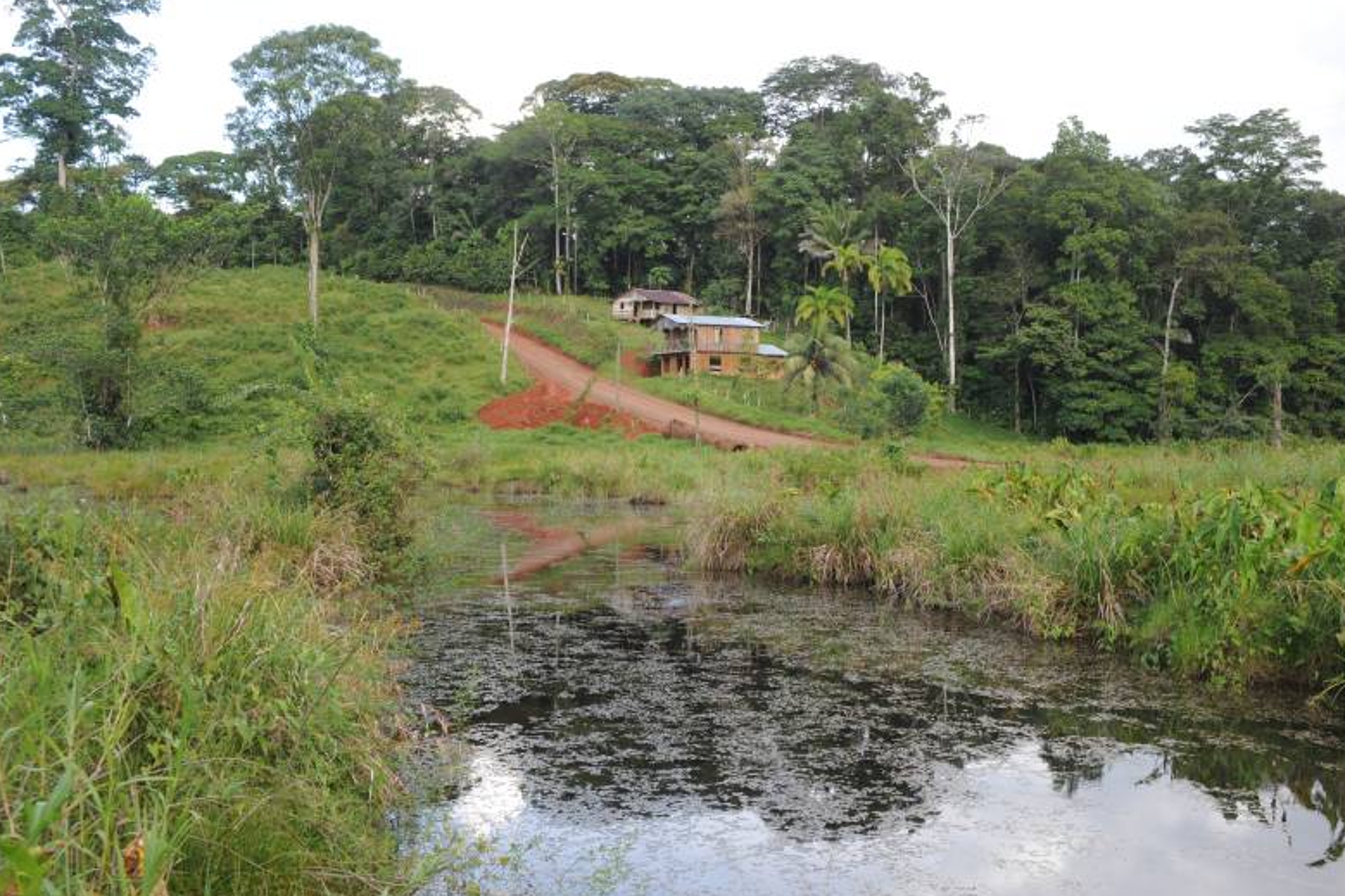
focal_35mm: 39
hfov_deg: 49.6
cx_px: 673
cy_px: 451
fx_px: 1457
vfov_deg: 34.2
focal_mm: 38
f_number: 8
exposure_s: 1/125
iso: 320
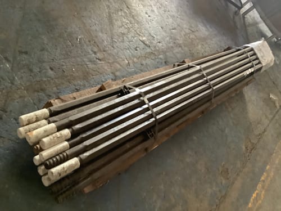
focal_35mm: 31
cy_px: 106
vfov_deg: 45.4
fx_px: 252
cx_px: 140
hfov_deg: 58.4
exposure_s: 1/25
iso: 400
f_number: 2.4
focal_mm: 3.3
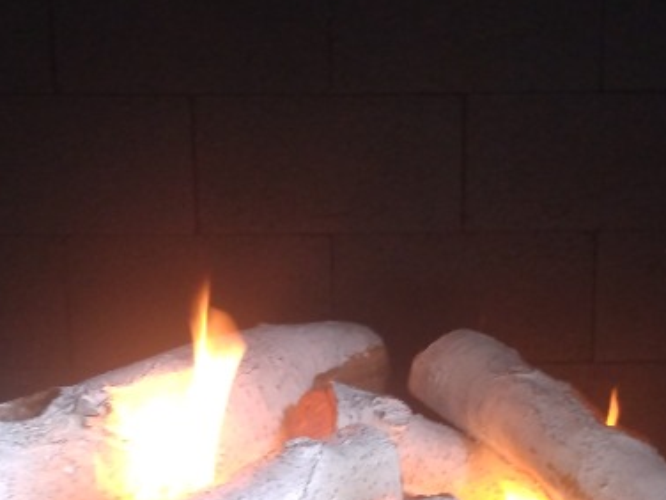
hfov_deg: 38.9
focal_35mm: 49
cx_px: 360
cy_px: 441
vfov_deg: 28.6
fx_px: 943
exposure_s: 1/30
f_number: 2
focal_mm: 3.54
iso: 353
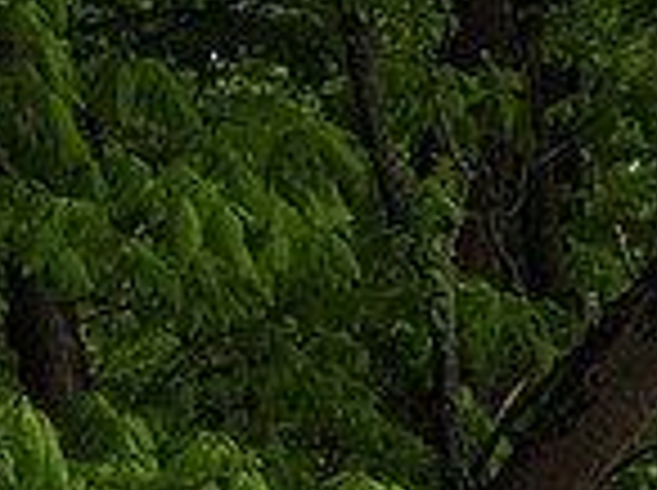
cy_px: 757
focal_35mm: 364
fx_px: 6897
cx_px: 410
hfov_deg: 5.5
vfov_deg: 4.1
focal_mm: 95
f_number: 6.3
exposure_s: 1/640
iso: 200
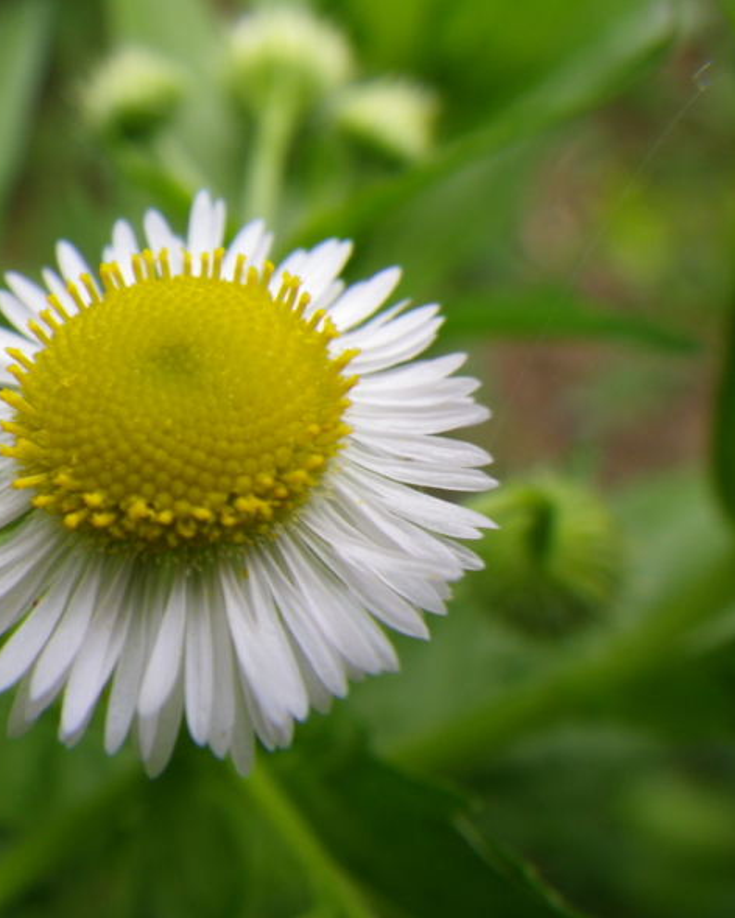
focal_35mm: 45
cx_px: 199
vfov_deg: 41.2
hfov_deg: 32.9
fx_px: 1224
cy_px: 453
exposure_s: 1/60
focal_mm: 6.1
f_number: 3.8
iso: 80
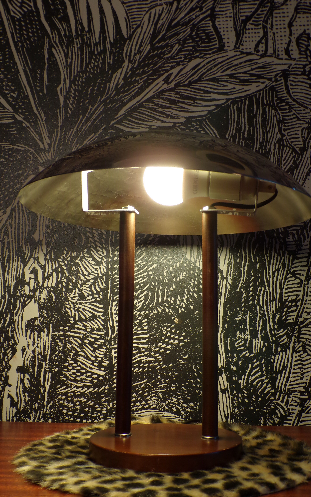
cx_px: 180
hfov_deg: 31.9
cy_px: 252
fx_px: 542
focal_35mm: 40
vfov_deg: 49.3
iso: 94
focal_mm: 6.6
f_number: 3.3
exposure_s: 1/34
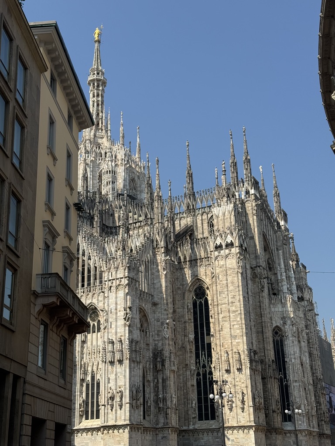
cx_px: 168
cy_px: 223
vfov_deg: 39.7
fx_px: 619
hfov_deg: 30.3
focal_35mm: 48
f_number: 1.78
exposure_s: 1/6410
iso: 64
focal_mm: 6.76
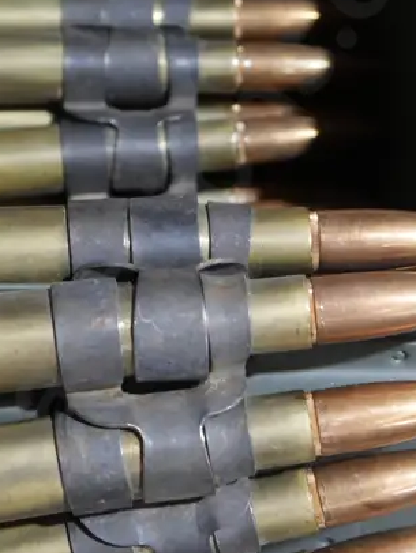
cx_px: 96
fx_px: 1857
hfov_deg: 12.7
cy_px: 334
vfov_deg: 16.9
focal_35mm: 116
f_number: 5.1
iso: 1000
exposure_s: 1/60
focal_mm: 23
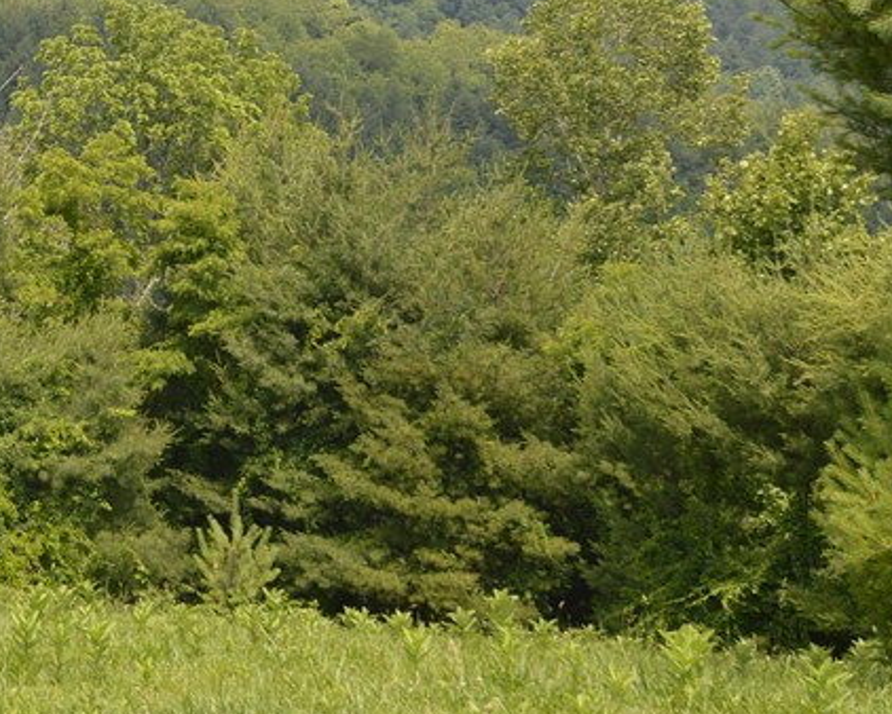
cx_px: -221
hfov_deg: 16.3
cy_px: 53
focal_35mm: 112
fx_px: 2964
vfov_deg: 13.6
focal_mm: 31
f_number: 7.1
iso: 100
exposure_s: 1/200
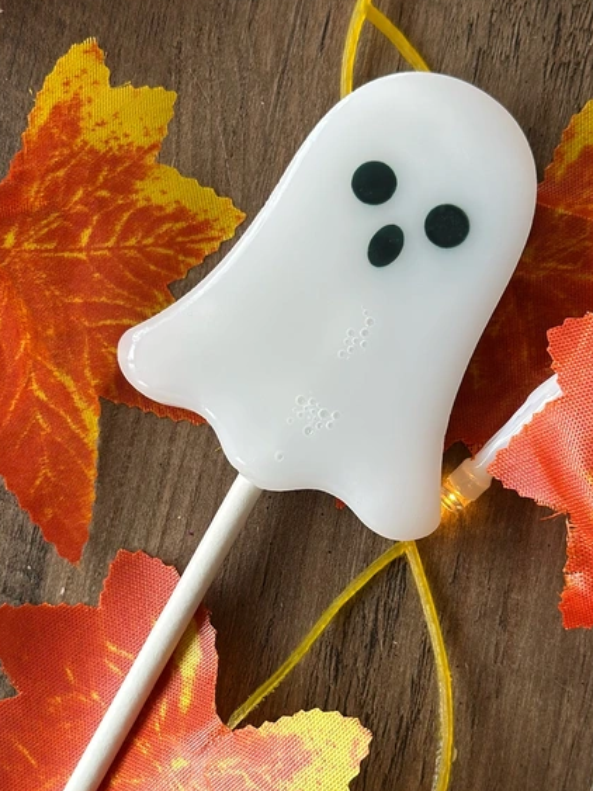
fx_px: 1714
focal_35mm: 75
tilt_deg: -88.8
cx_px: 263
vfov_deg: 25.9
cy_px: 496
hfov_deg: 19.6
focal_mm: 6.86
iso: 80
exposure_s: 1/193
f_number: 1.78
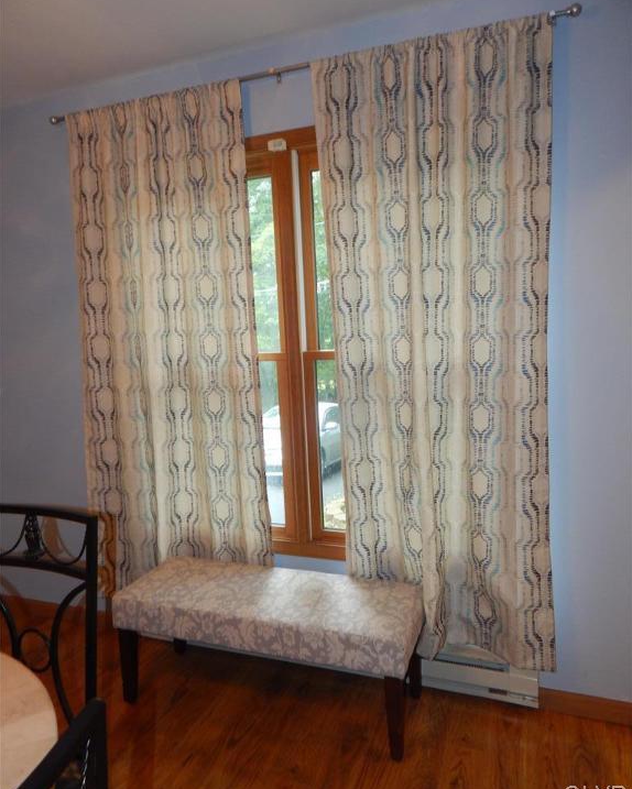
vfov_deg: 72.6
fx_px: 538
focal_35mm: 23
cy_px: 397
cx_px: 316
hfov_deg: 60.9
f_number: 3
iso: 200
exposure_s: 1/30
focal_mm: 4
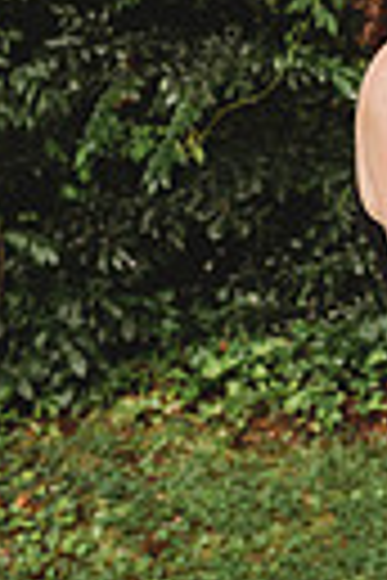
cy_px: -58
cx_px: 536
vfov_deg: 22.8
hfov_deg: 15.3
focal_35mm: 84
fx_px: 1354
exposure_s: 1/160
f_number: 3.5
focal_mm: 24
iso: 400
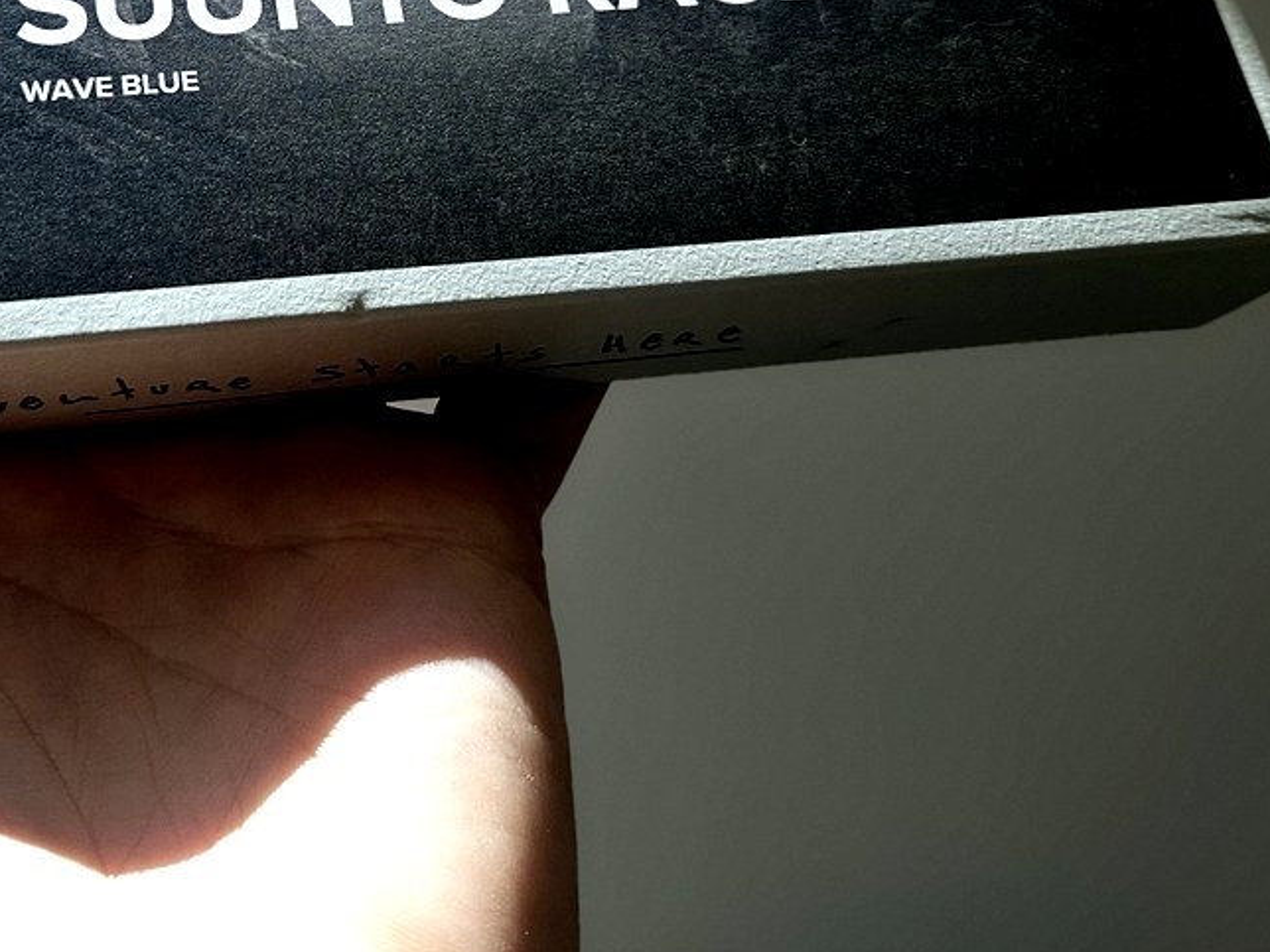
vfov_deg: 27.4
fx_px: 1834
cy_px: -10
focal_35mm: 50
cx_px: 306
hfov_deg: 37.2
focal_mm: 5.4
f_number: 1.8
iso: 25
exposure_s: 1/823
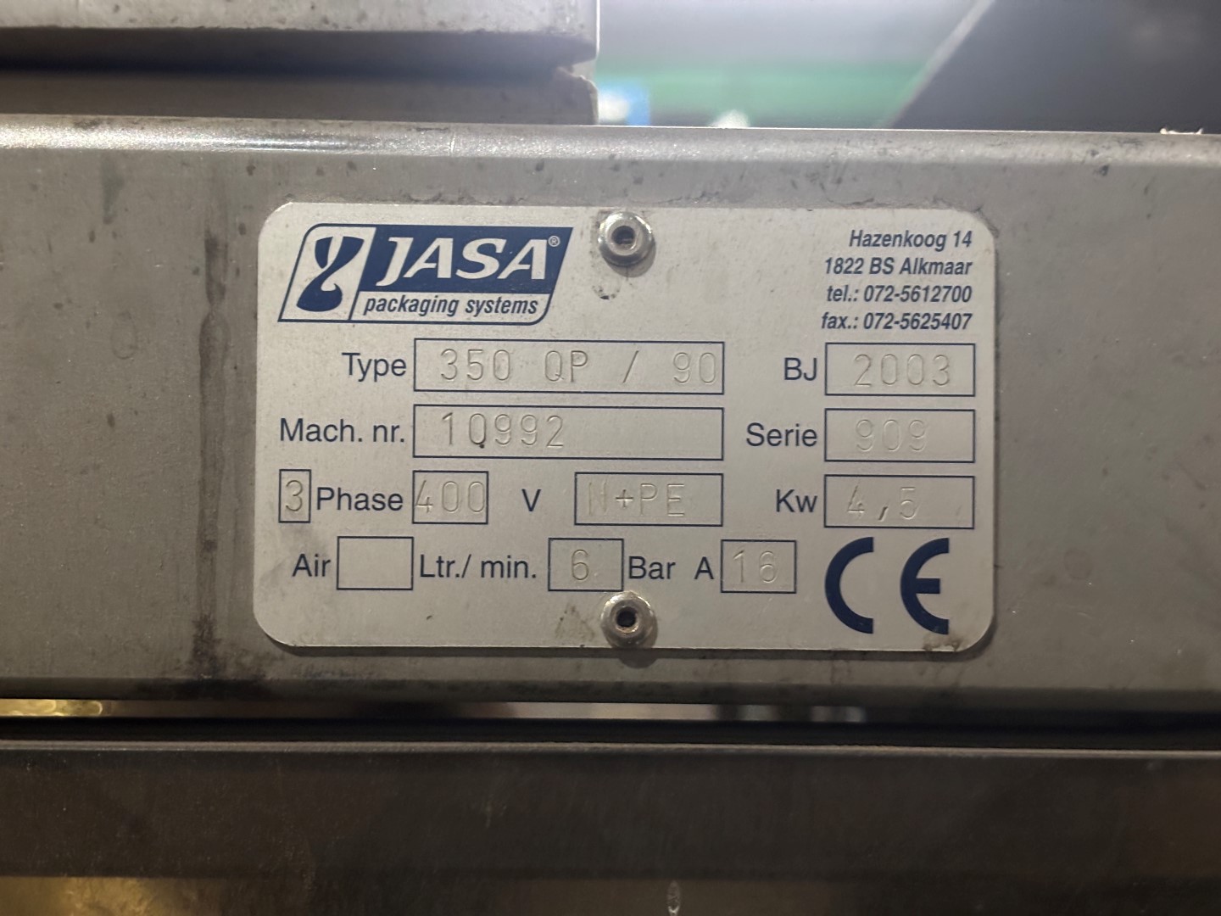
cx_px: 610
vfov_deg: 28.0
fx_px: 1834
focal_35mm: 52
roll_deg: -1.0
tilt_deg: +2.6
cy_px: 458
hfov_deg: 36.8
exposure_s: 1/25
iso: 400
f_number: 1.6
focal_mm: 5.96
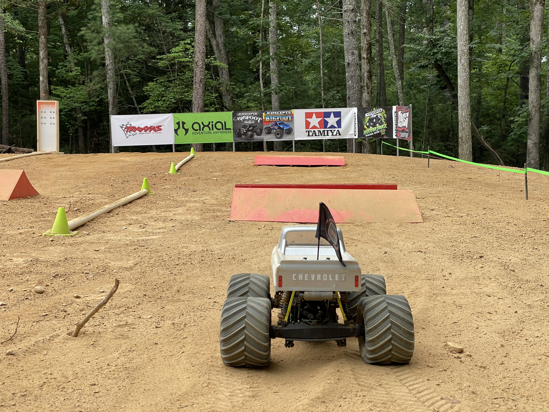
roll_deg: +2.8
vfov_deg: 28.0
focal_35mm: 52
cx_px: 274
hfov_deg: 36.8
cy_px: 206
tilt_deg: -6.2
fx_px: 825
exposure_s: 1/192
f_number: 2
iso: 25
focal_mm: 6
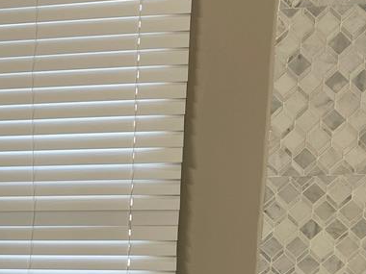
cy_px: 339
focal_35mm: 70
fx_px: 740
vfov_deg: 19.6
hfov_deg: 25.2
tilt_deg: -11.6
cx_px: -66
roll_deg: +0.7
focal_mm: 4.2
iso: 80
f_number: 1.6
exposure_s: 1/120
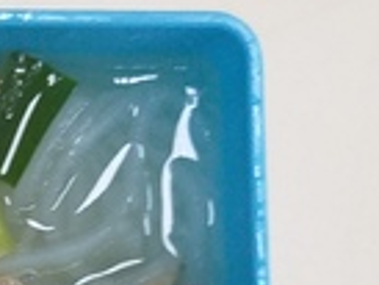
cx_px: -94
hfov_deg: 14.3
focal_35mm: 133
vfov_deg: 11.0
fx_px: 1457
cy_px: 344
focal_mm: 3.93
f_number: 1.7
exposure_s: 1/60
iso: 160
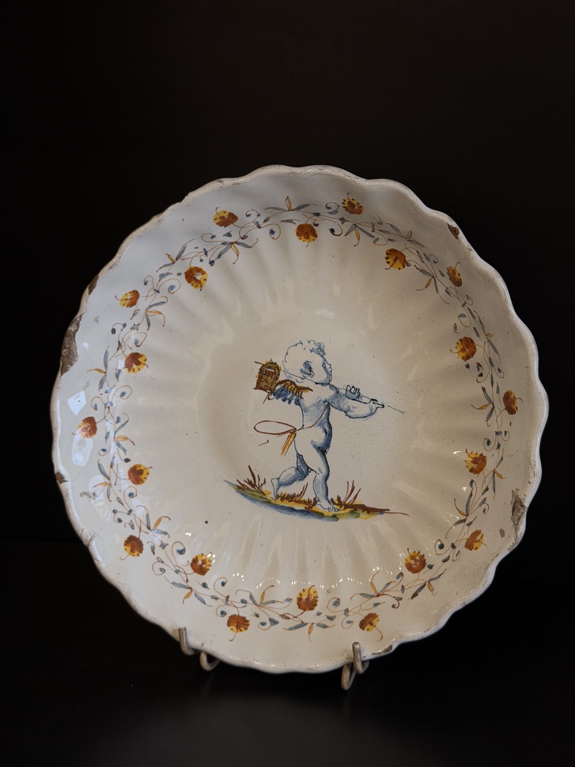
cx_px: 288
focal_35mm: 48
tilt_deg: -13.1
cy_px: 384
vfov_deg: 39.7
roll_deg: -0.7
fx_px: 1063
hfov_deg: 30.3
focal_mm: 6.76
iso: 80
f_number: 1.78
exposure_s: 1/100
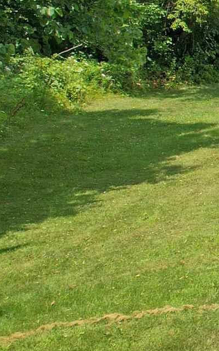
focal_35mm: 109
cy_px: 62
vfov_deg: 18.9
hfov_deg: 8.6
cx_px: 770
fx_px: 1041
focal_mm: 8.38
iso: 120
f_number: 2.8
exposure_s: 1/200
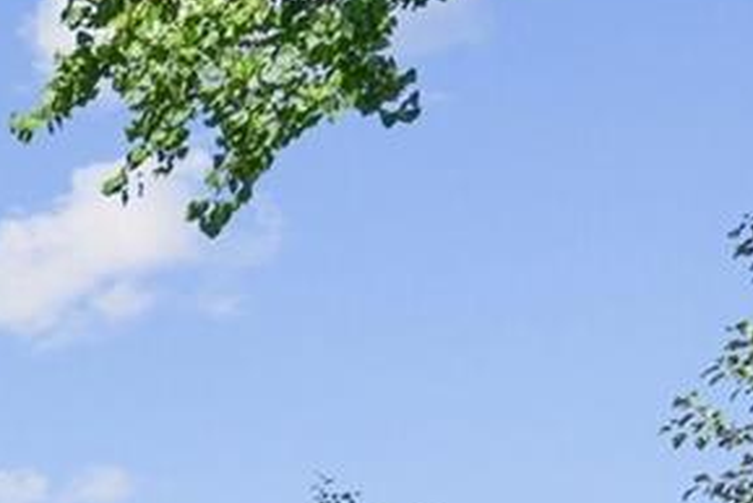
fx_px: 1967
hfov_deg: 13.3
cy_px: 1350
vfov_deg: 11.2
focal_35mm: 94
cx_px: -1219
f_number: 10
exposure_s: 1/320
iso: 400
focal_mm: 17
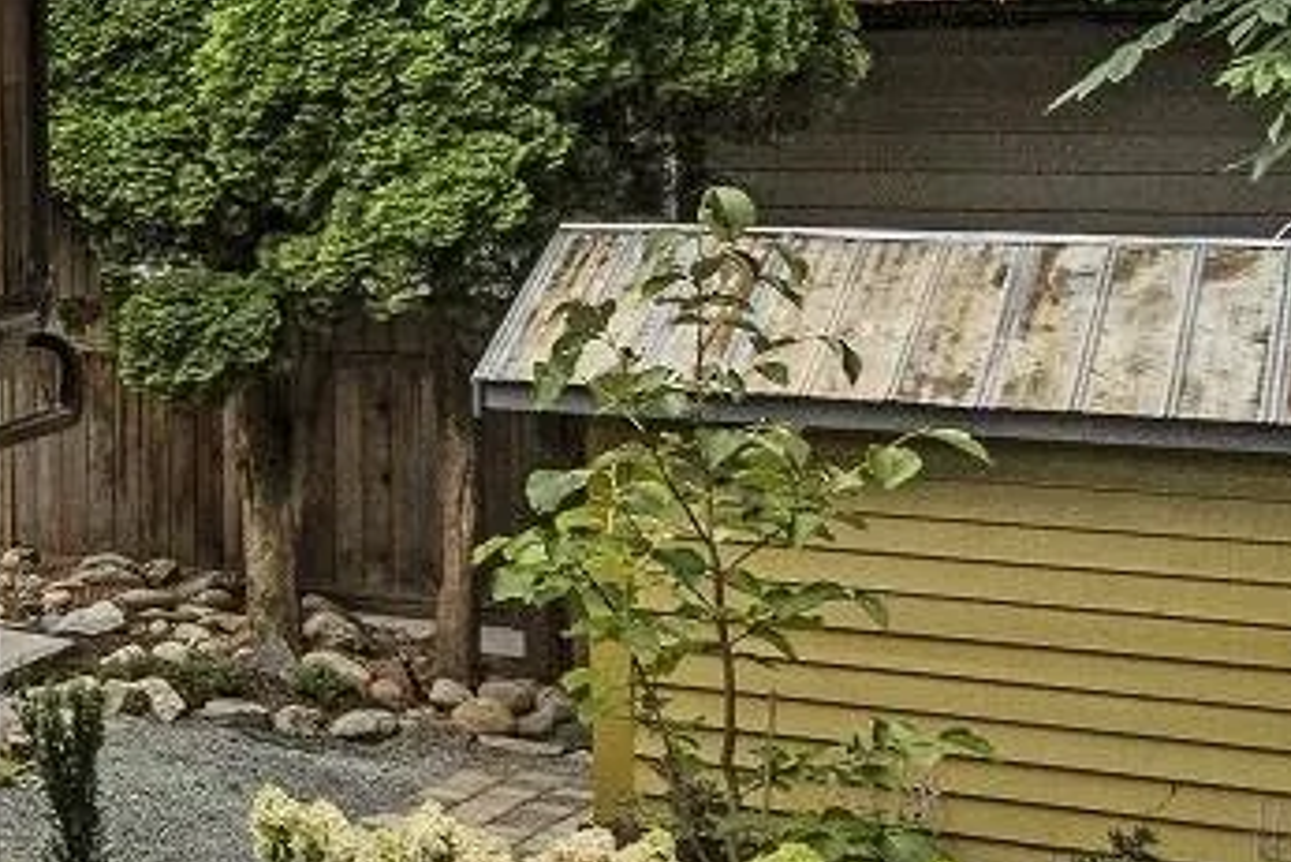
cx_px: -1713
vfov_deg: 15.7
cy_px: 56
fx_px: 3085
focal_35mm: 86
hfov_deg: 15.2
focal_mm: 17
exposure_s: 1/100
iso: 320
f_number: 9
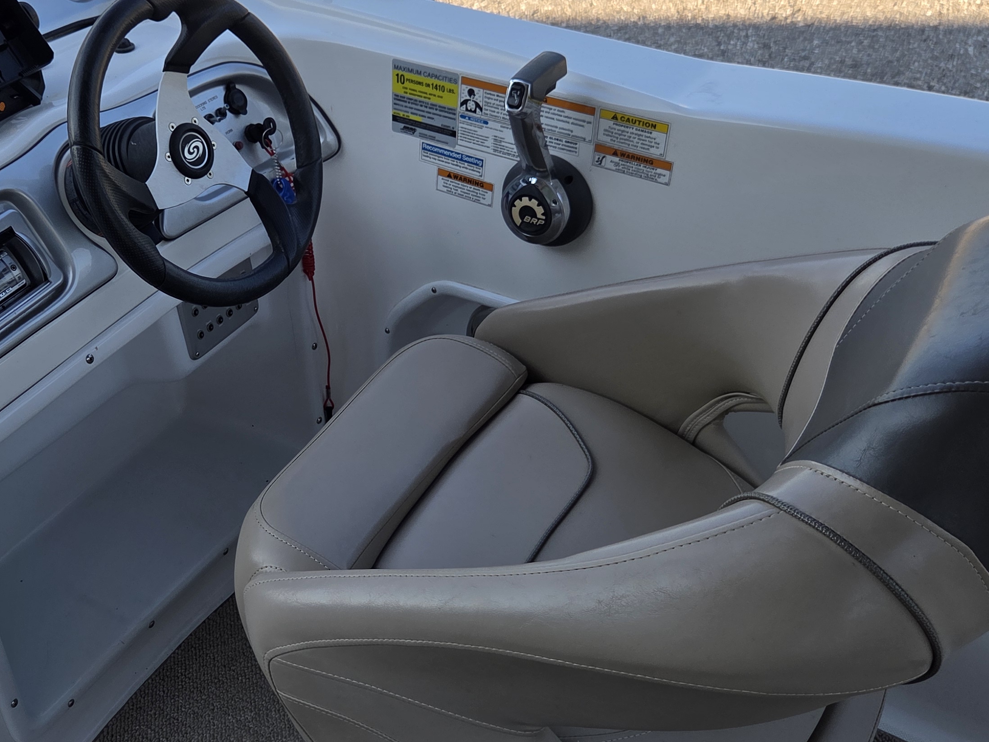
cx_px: 317
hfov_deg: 44.0
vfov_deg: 34.3
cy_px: 409
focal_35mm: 42
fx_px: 1200
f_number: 1.8
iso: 80
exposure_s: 1/1756
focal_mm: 5.4
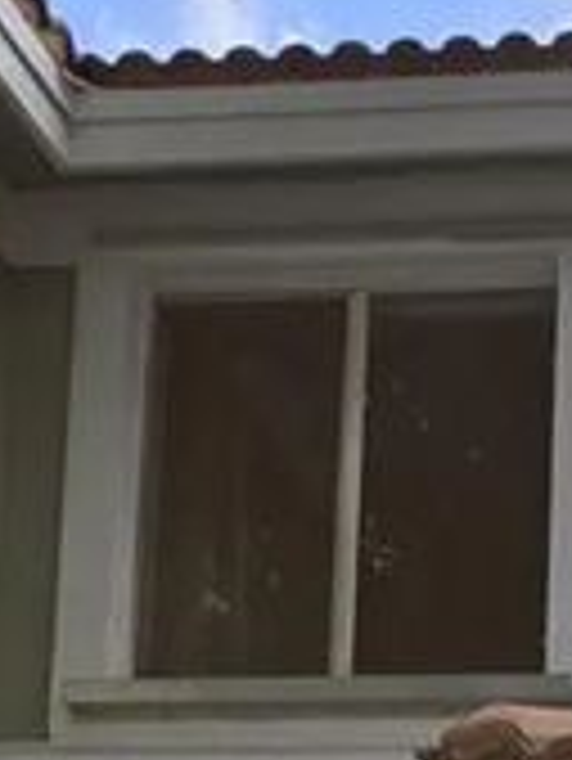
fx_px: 2553
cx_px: 1076
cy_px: 1383
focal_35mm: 116
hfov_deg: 11.7
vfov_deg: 14.8
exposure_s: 1/1061
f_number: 1.8
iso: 25
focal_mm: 5.4
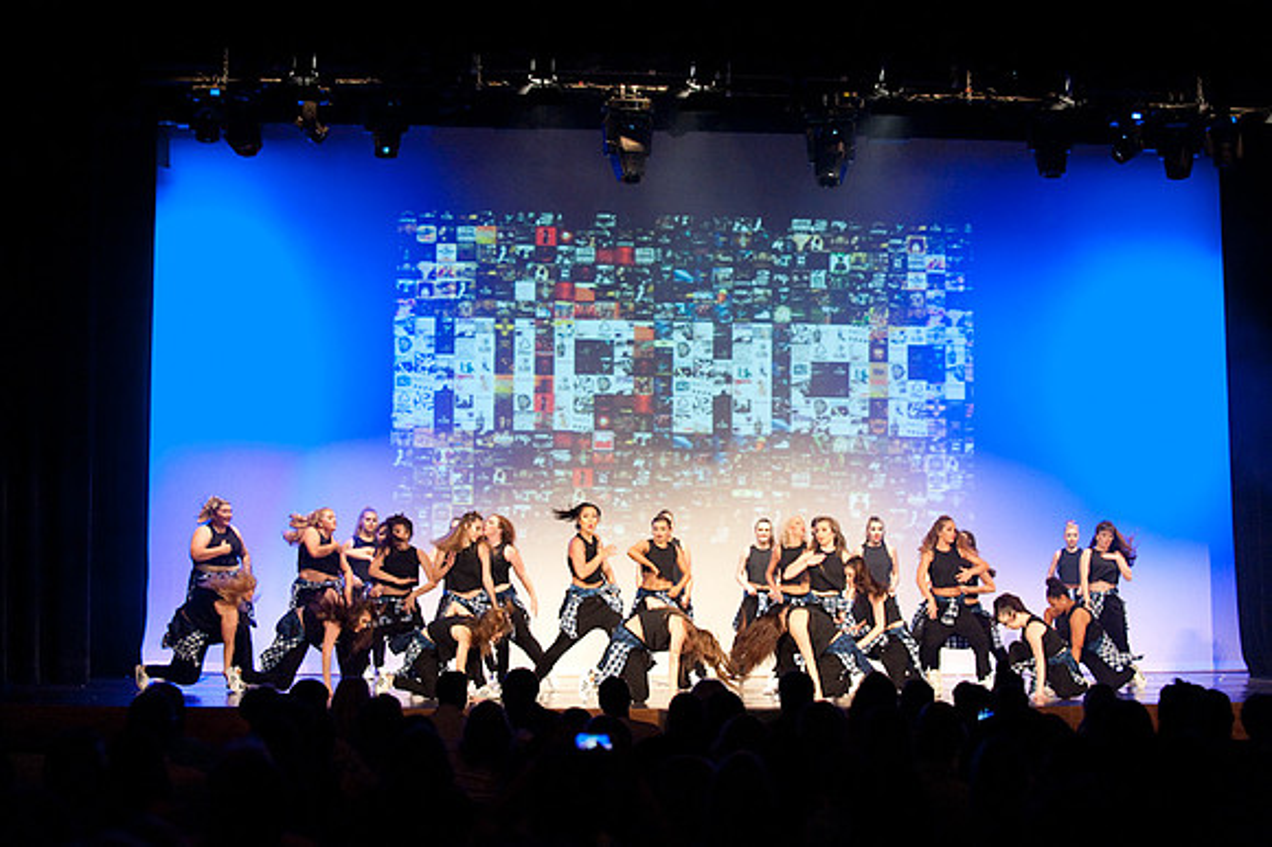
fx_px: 2472
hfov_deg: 28.9
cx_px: 636
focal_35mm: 70
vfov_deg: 19.4
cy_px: 424
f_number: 2.8
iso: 3200
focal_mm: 70
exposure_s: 1/200
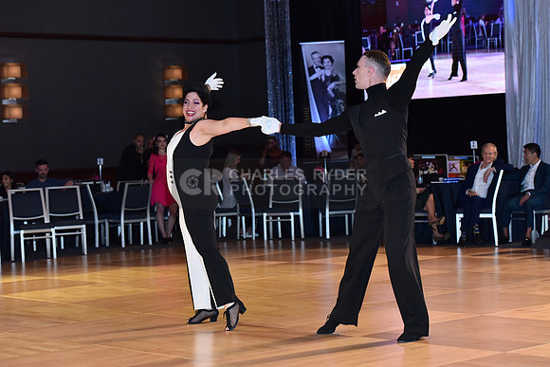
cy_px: 184
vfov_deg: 16.1
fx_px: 1299
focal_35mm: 85
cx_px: 275
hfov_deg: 23.9
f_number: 5
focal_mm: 85
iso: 2000
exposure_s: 1/250
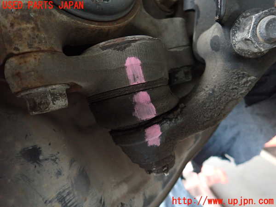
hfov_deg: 69.4
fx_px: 199
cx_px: 138
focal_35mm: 25
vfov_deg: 54.9
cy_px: 104
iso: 800
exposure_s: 1/30
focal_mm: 4.5
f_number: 2
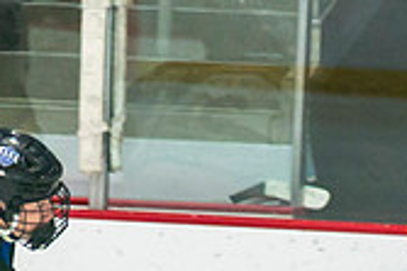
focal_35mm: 894
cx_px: -212
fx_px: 10097
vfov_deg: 1.5
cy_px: 657
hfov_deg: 2.3
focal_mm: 120
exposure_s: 1/640
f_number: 2.8
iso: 400
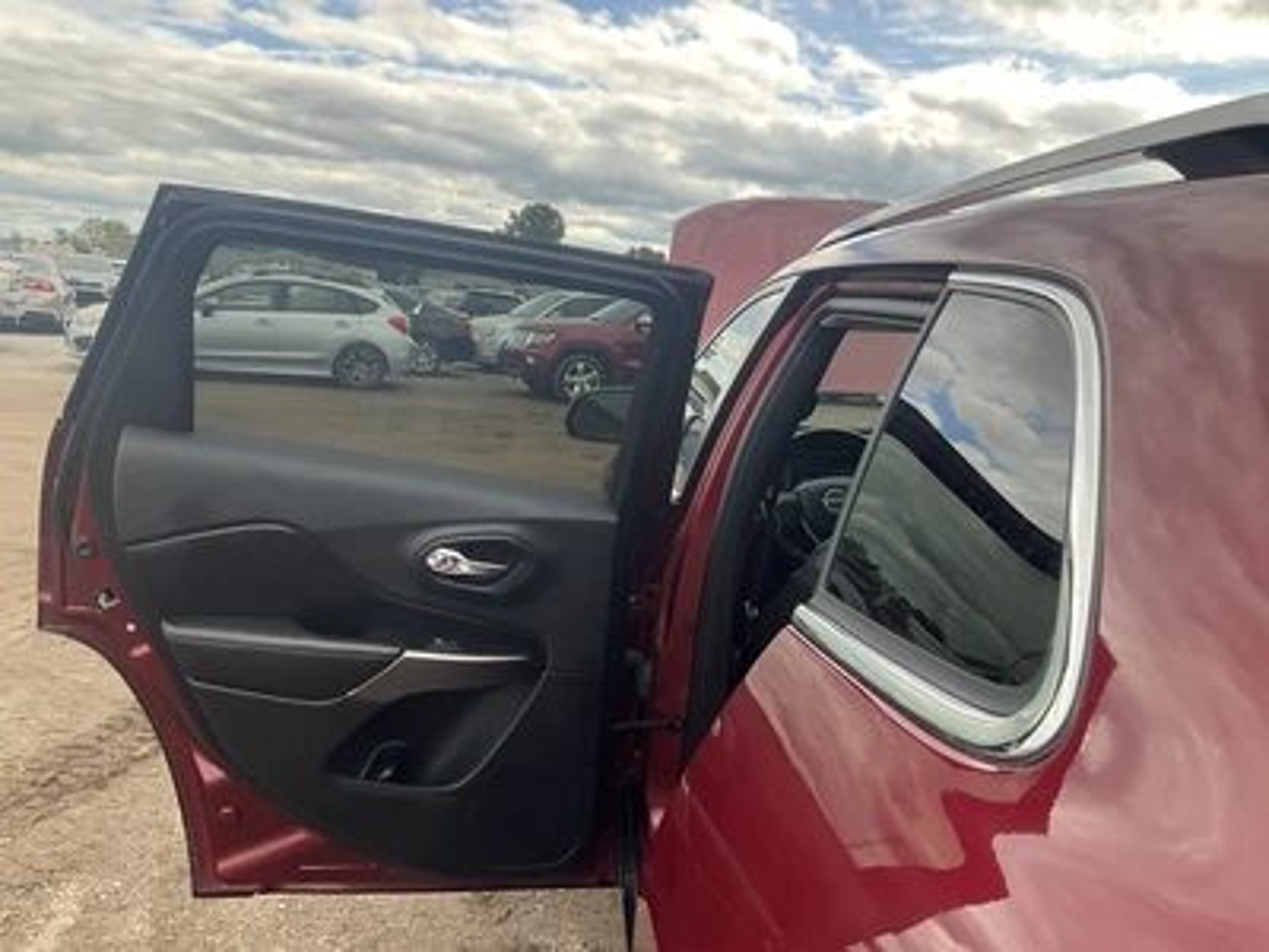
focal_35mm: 29
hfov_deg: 61.7
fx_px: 1063
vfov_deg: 48.2
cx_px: 634
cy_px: 476
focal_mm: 3
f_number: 1.8
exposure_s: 1/478
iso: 25
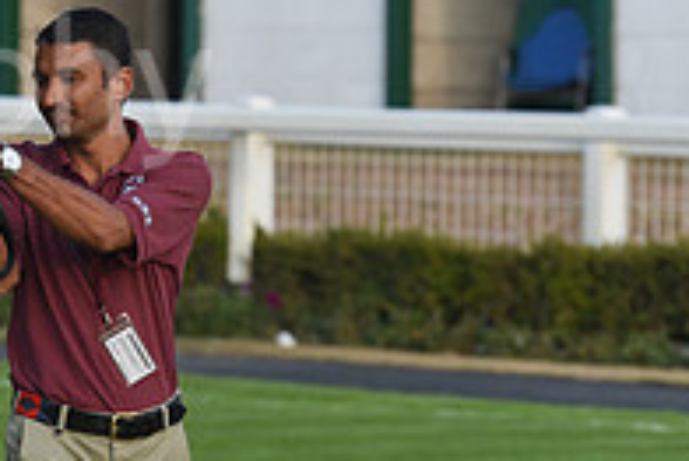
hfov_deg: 4.1
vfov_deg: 2.7
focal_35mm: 502
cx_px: -236
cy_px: -86
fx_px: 9615
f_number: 5
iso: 1250
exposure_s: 1/2500
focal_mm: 170
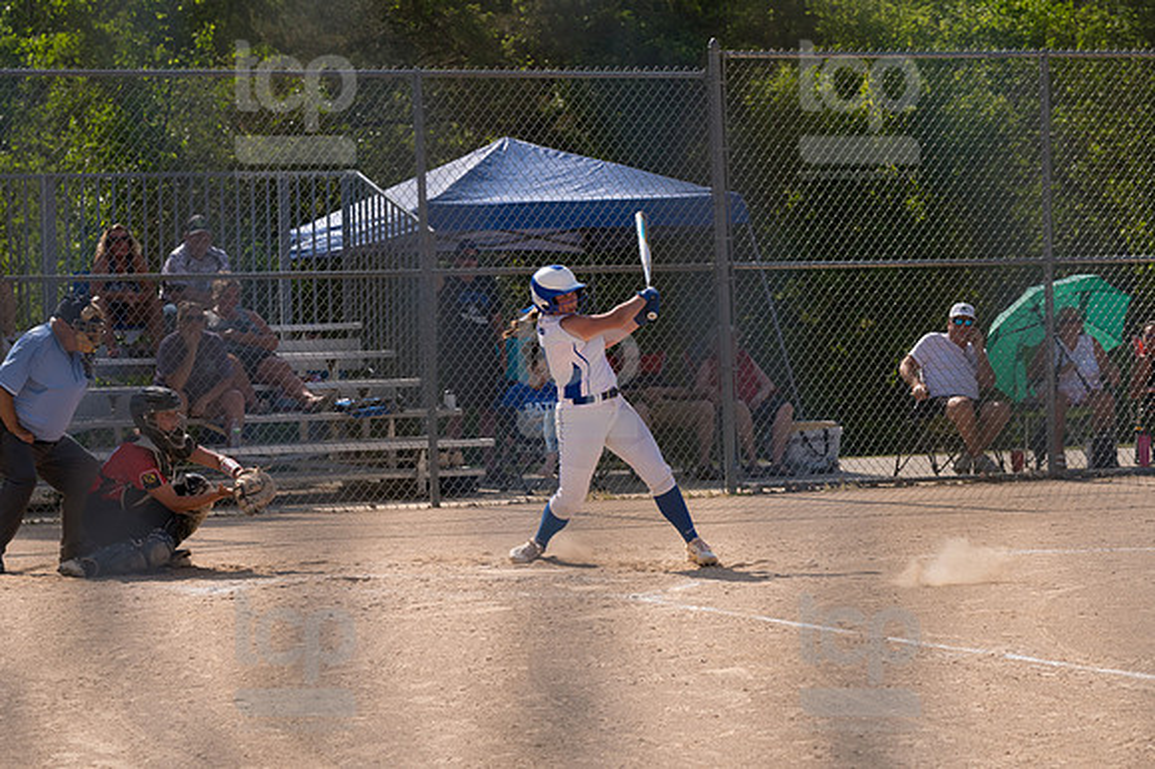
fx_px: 4553
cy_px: 384
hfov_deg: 14.5
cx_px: 578
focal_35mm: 142
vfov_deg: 9.7
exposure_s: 1/1600
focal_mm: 95
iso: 250
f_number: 5.6
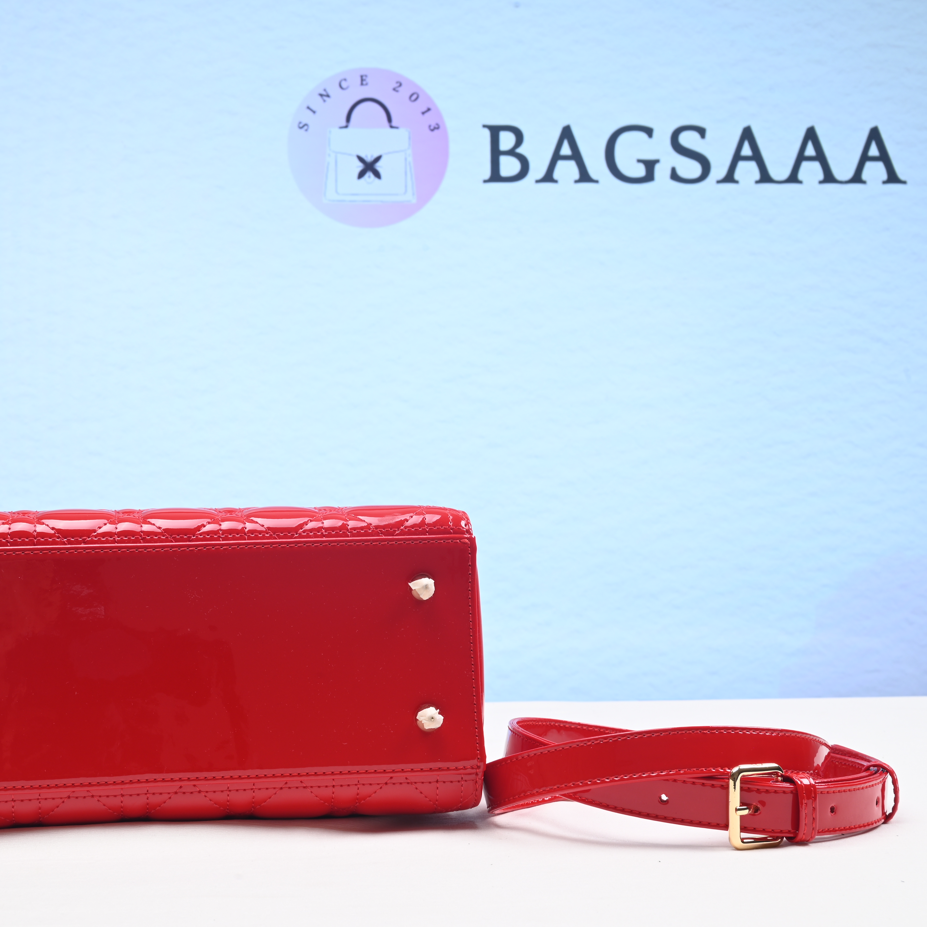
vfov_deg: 34.0
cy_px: 466
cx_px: 329
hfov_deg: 33.8
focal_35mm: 50
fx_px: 1515
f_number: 16
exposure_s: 1/2
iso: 100
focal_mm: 39
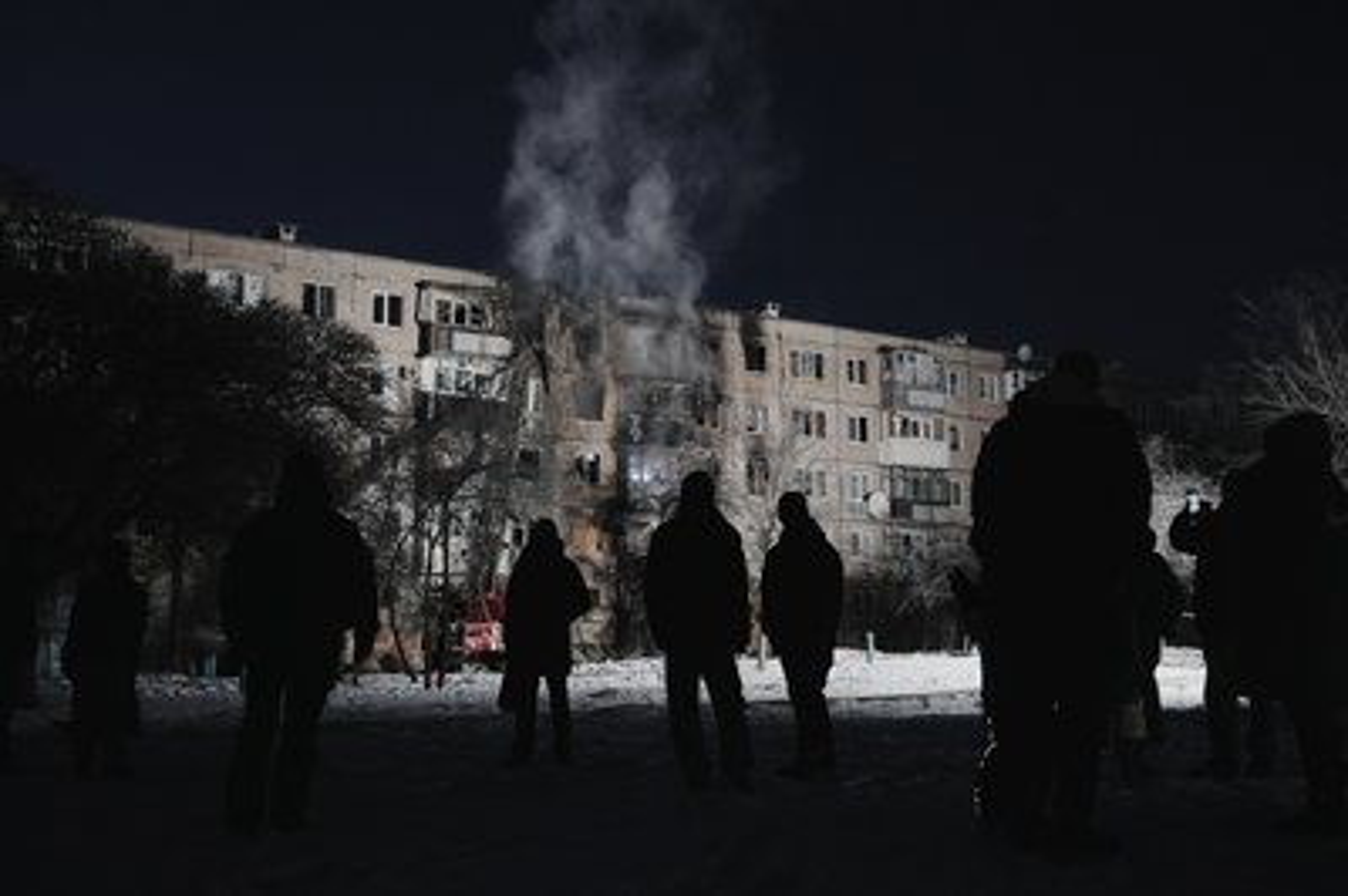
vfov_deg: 39.9
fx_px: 1235
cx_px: 674
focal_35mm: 33
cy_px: 448
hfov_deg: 57.3
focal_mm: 33
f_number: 5.6
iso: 3200
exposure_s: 1/80
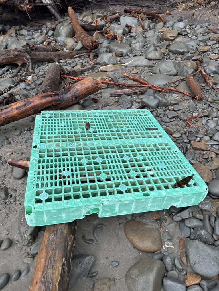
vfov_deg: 71.6
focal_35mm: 24
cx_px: 110
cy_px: 146
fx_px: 202
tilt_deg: -33.5
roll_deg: -2.2
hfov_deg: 56.8
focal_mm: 6.76
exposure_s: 1/121
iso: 64
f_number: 1.78
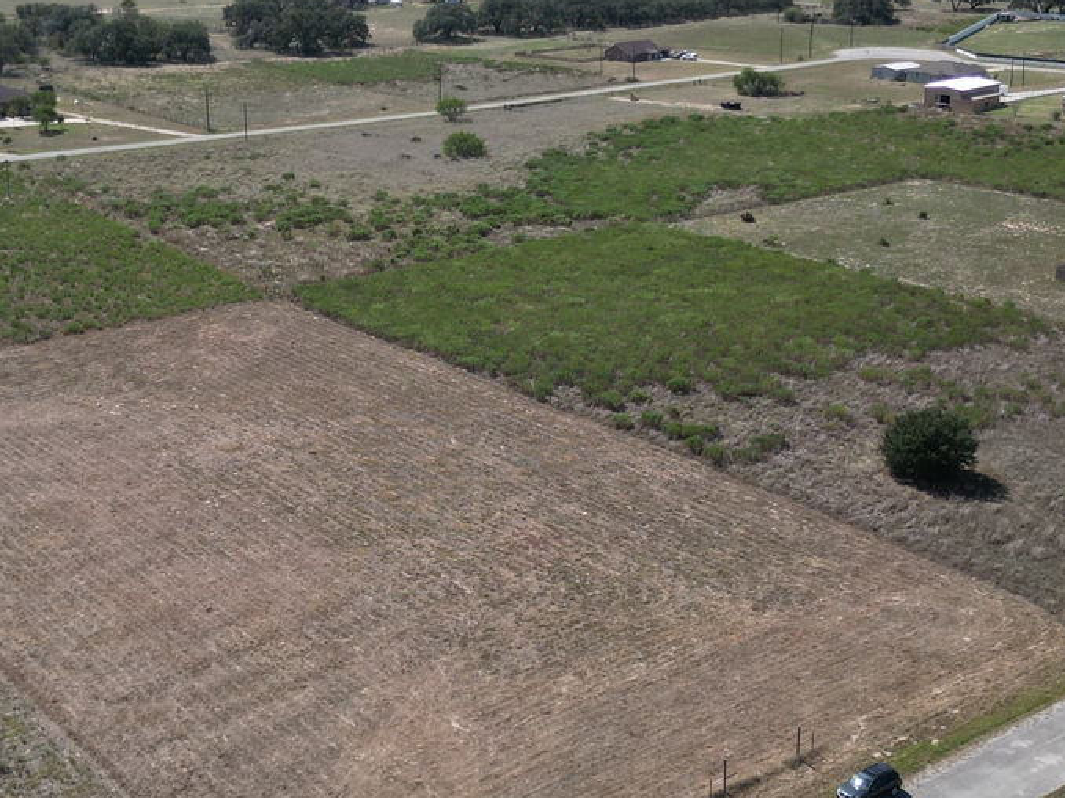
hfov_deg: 37.2
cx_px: 377
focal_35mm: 51
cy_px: 278
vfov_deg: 28.4
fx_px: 1569
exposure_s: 1/5000
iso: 150
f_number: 1.7
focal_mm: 6.72
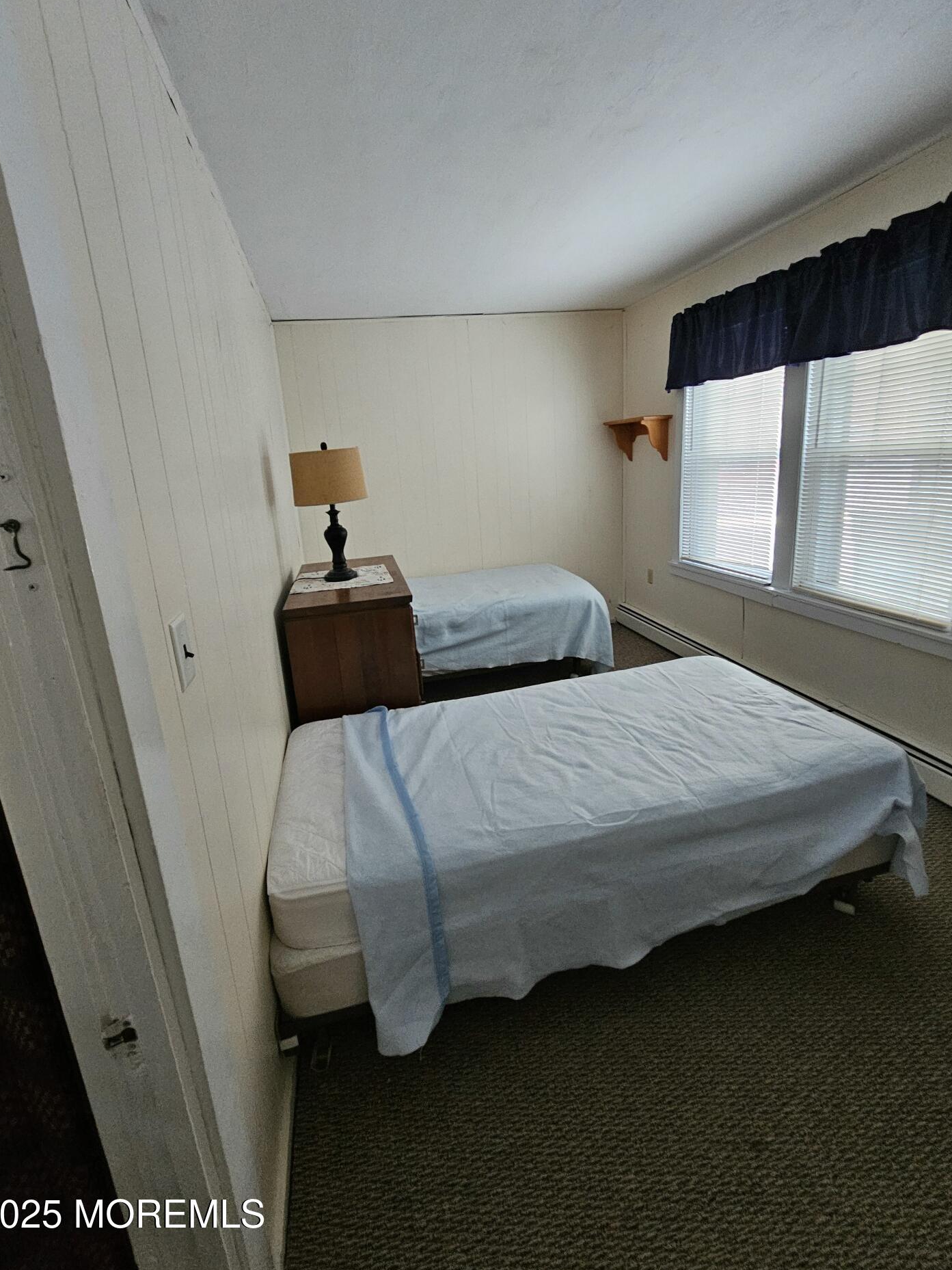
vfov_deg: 101.9
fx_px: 513
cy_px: 593
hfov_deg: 85.6
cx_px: 458
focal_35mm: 14
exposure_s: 1/30
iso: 500
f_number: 2.2
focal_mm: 2.2
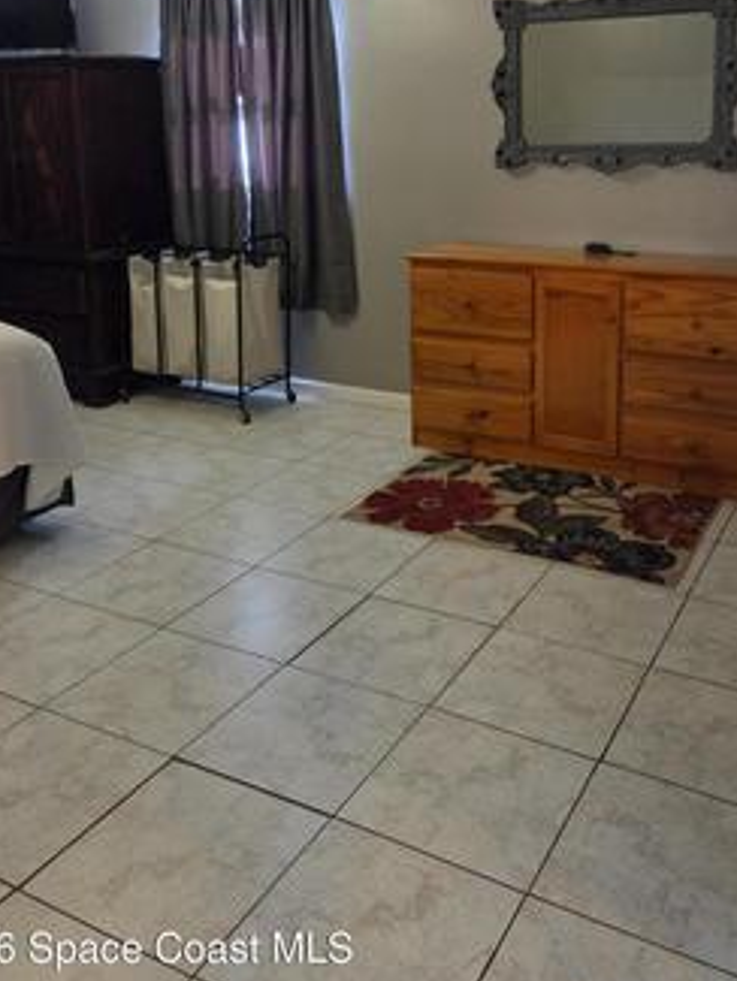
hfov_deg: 41.7
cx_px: 435
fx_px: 965
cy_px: 290
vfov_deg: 52.4
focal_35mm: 34
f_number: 1.8
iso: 1250
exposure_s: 1/120
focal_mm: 5.4
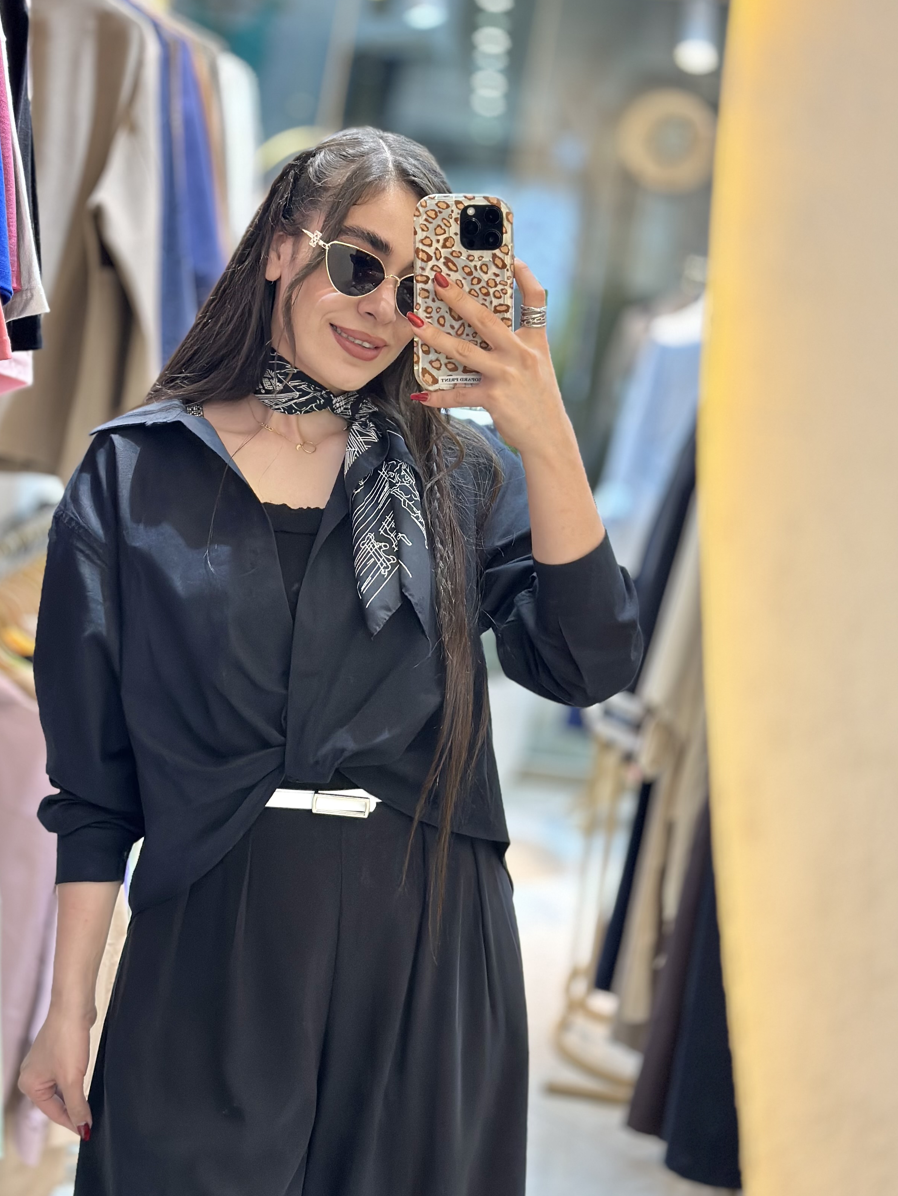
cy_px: 441
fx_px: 2110
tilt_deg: -6.0
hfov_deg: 24.0
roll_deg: -6.8
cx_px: 355
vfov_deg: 31.5
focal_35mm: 61
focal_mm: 6.86
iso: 125
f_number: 1.78
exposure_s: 1/100
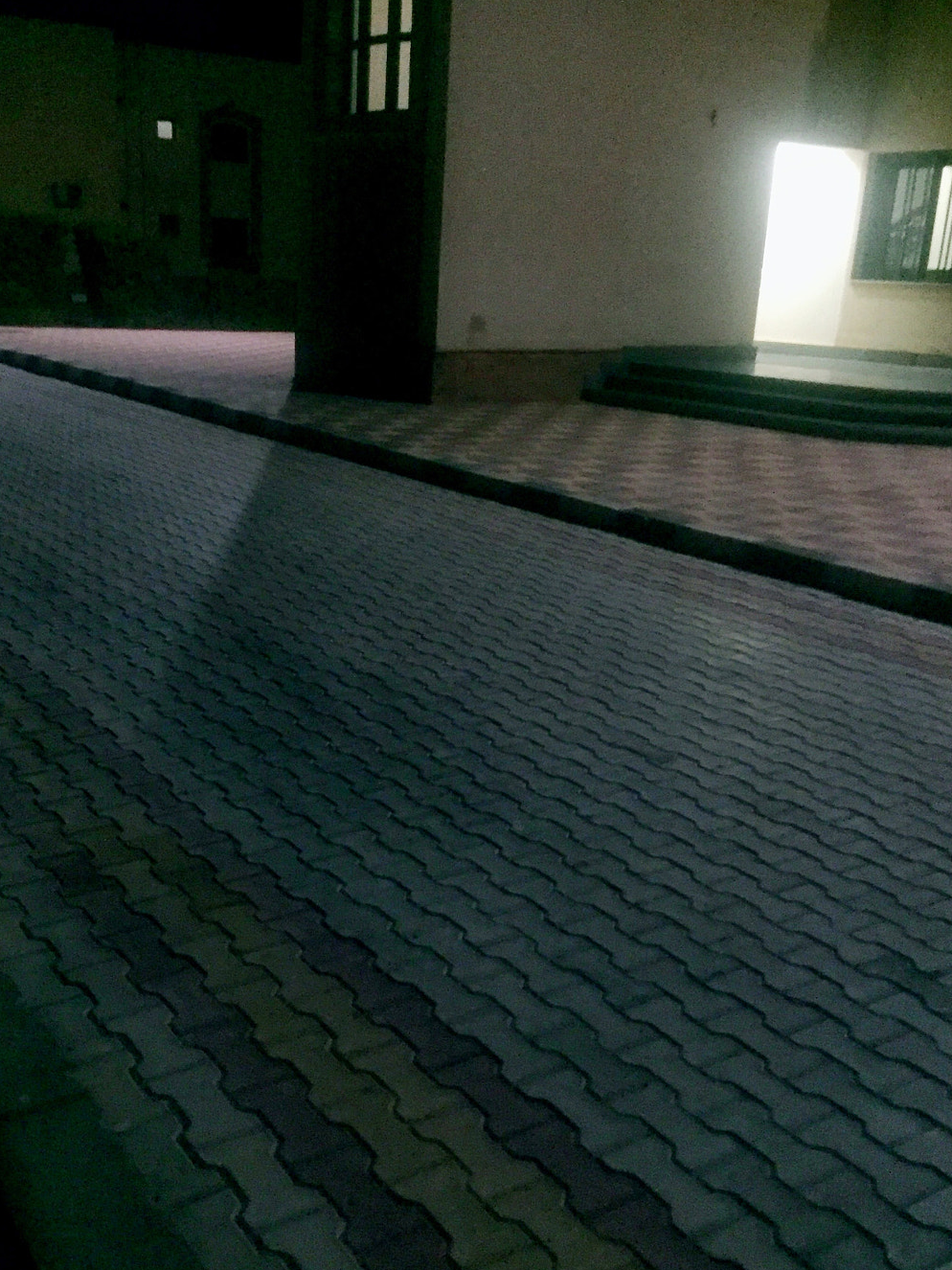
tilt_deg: -17.8
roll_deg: -2.3
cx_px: 410
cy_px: 716
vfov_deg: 52.5
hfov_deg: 40.6
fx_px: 1284
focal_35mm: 35
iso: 250
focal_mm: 4.15
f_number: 2.2
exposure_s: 1/20
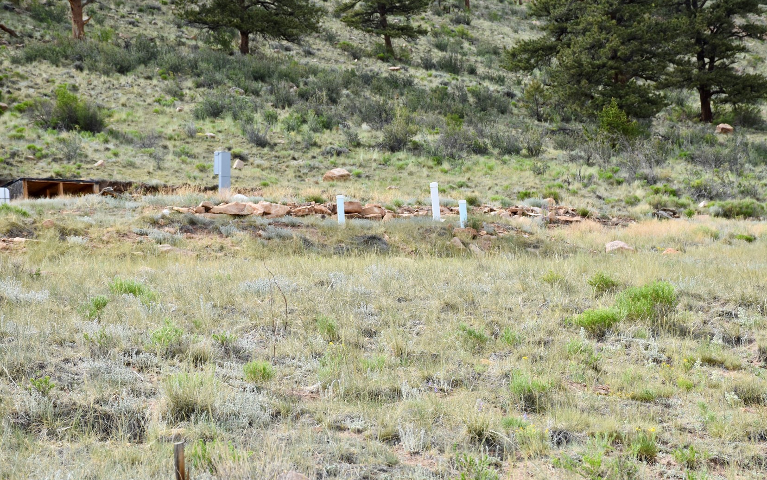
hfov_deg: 17.7
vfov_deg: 11.1
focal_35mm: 118
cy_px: 259
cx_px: 375
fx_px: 2457
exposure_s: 1/320
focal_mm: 75
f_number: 9
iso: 200
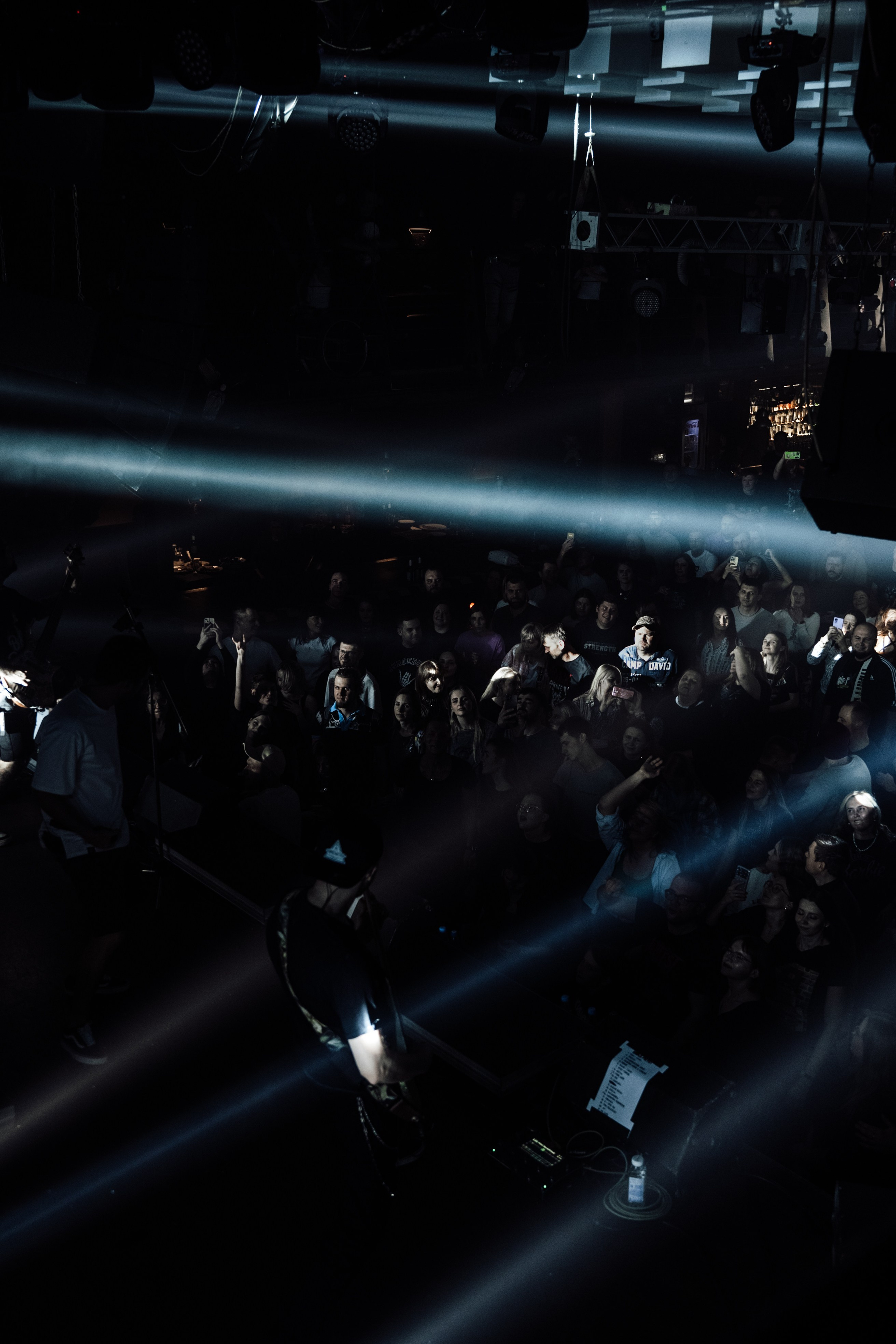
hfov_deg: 36.9
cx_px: 448
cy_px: 672
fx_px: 1344
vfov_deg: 53.1
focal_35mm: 36
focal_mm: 24
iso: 1000
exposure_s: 1/250
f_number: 2.8
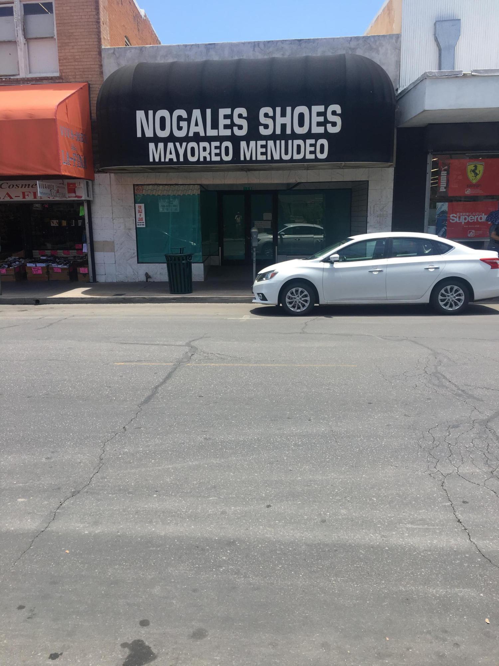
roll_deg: +1.3
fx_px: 557
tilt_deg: -11.5
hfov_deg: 48.2
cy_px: 333
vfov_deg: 61.7
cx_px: 250
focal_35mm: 29
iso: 25
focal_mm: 4.15
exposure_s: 1/651
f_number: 2.2
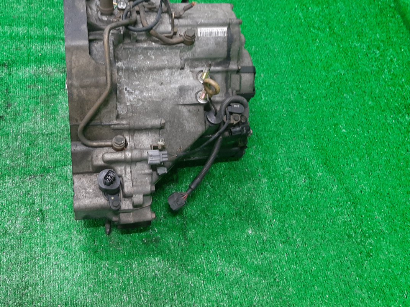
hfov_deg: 51.8
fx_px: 414
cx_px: 140
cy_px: 103
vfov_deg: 40.2
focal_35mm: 35
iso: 183
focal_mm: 3.93
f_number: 1.7
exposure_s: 1/50
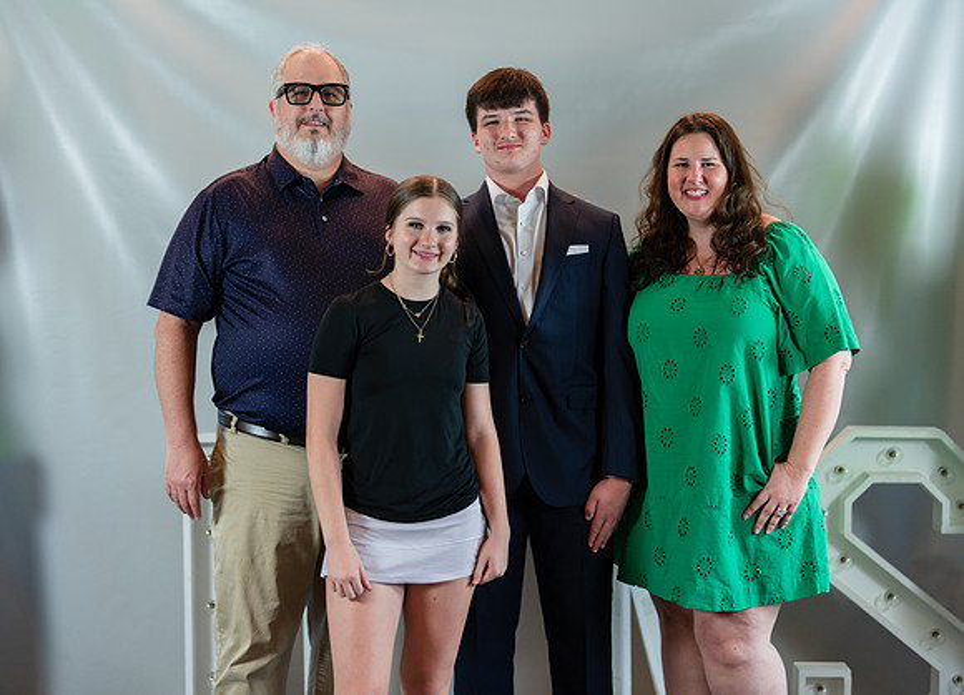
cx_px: 527
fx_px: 1583
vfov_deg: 24.7
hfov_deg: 33.8
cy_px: 317
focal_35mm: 58
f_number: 1.2
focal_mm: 50
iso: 500
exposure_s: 1/320
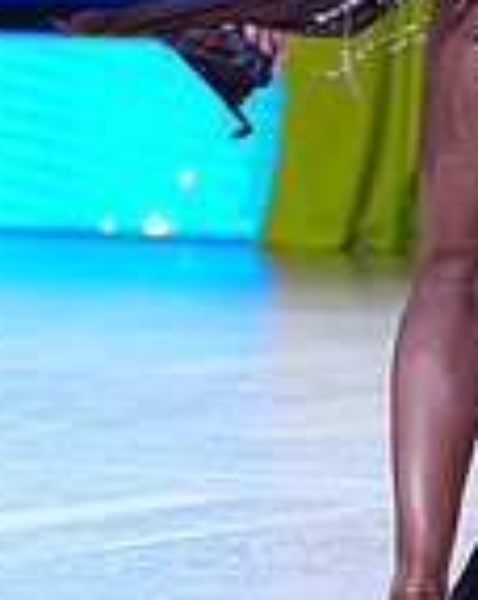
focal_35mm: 438
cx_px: 447
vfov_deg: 4.4
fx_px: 7762
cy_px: -155
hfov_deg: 3.5
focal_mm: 115
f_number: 4
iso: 1250
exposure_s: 1/500
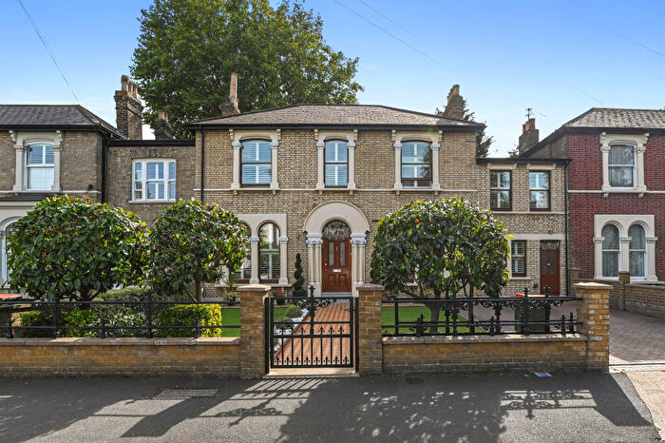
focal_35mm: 14
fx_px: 258
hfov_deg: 104.3
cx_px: 332
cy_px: 222
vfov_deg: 81.2
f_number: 8
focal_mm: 14
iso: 640
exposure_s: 1/1600
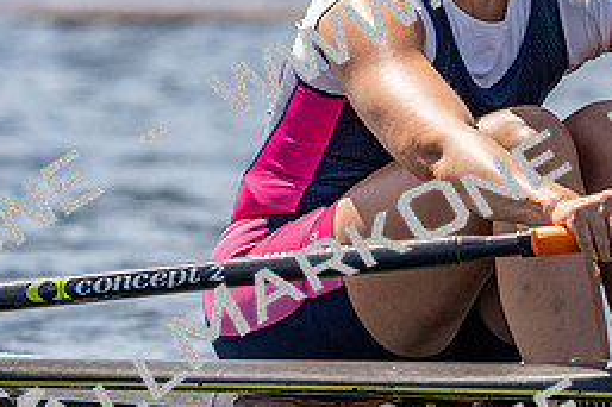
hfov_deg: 3.2
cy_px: 123
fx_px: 10907
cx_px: 500
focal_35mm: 642
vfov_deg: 2.1
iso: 320
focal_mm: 284
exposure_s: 1/2000
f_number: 5.6
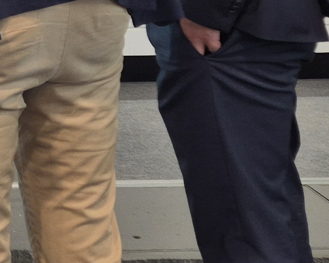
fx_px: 1285
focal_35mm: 132
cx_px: -323
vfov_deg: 11.0
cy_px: -183
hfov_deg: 12.8
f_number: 1.8
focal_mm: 5.4
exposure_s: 1/100
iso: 40
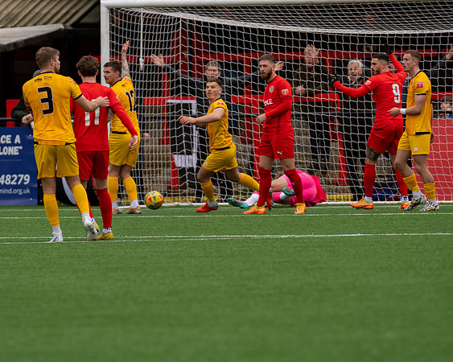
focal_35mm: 528
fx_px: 7082
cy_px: 184
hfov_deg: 3.7
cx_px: 209
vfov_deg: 2.9
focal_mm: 300
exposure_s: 1/1600
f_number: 4
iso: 400
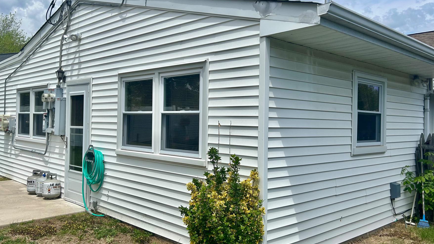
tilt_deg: +0.7
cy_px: 121
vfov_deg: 35.6
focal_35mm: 33
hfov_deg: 59.5
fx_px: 380
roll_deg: -1.5
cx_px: 214
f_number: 1.5
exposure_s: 1/6579
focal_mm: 5.7
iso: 50
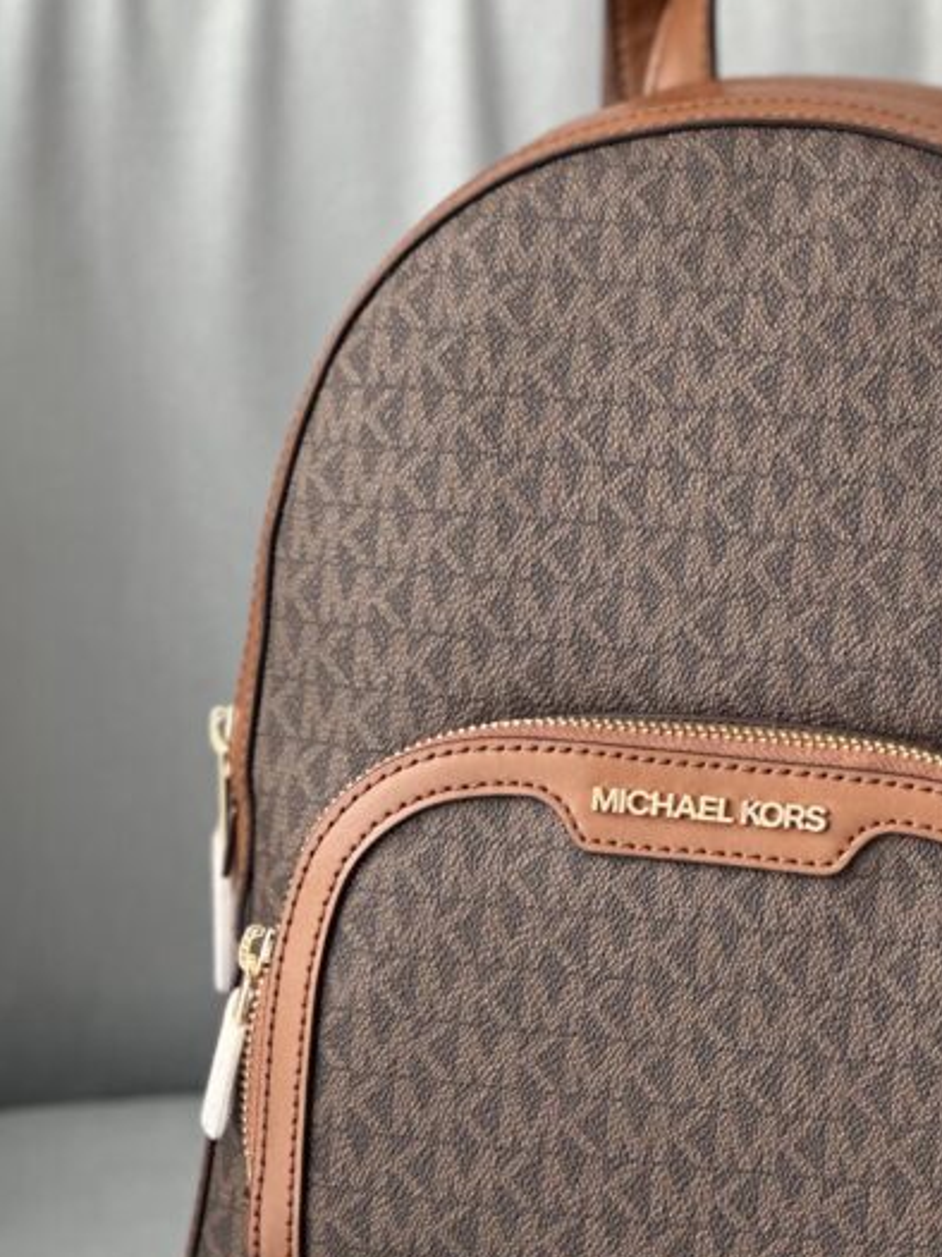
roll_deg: -2.4
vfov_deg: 13.2
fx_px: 5447
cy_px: 640
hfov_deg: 9.8
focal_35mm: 150
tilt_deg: -30.0
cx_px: 839
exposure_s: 1/121
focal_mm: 9
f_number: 2.8
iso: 200
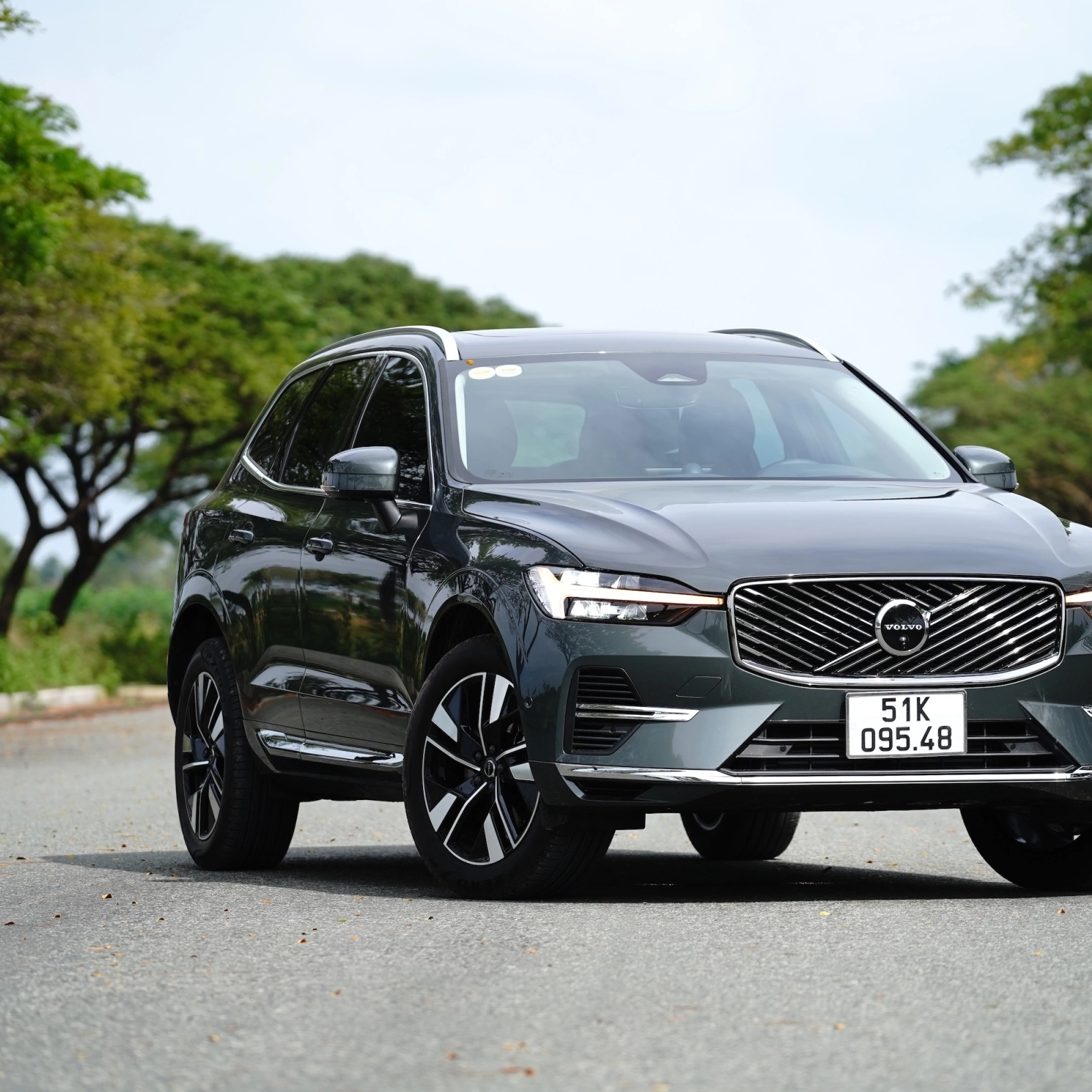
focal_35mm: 192
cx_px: 631
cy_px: 545
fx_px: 6853
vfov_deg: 9.1
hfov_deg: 9.1
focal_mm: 150
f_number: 4
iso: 250
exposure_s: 1/1600
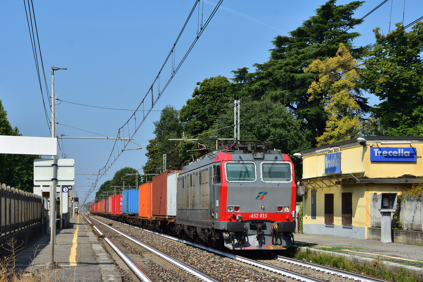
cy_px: 156
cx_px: 214
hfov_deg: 25.4
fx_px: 940
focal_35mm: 80
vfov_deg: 17.1
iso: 200
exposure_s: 1/800
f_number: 7.1
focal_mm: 48
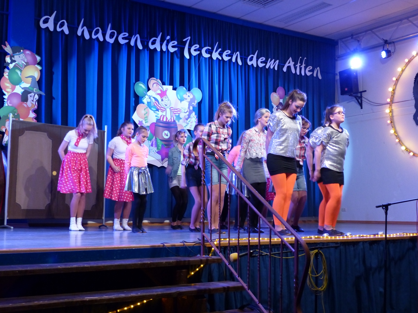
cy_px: 156
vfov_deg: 29.7
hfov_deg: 38.9
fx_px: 592
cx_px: 209
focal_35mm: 49
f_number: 2.8
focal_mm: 8.7
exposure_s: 1/40
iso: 400
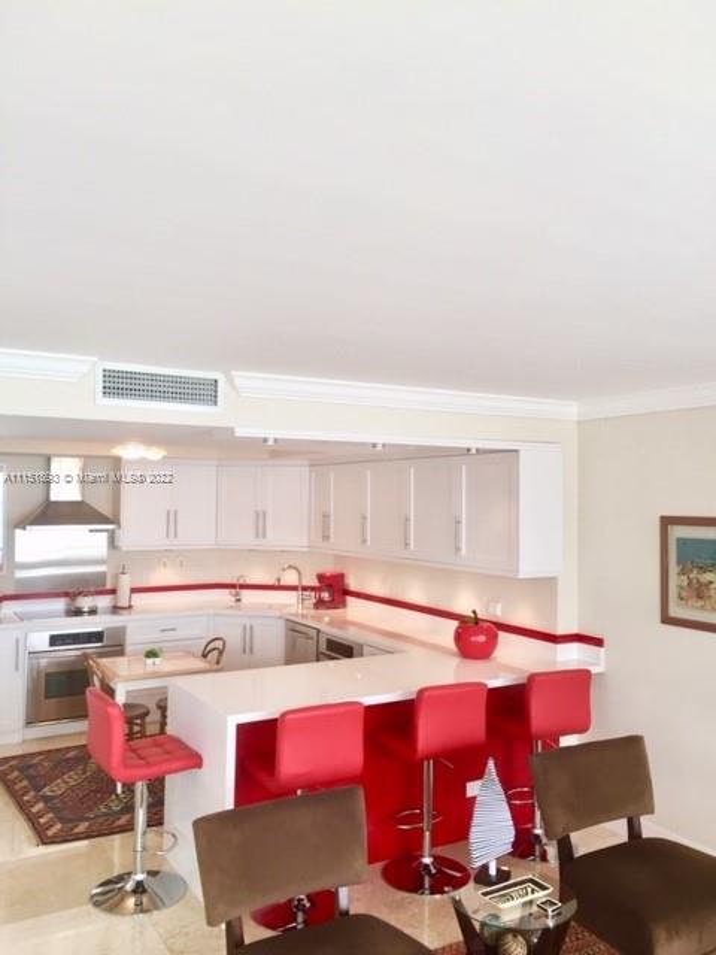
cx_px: 358
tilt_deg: +4.1
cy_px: 478
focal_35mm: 29
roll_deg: -0.8
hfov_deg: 48.2
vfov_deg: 61.7
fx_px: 800
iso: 40
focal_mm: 4.15
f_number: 2.2
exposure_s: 1/60
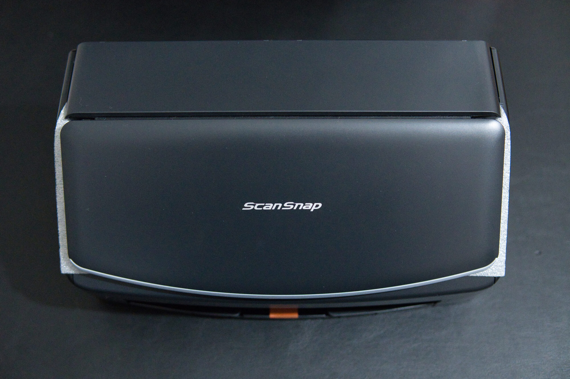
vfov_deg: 29.8
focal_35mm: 45
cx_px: 285
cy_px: 190
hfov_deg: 43.6
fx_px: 712
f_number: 2.5
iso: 6400
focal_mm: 30
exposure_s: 1/125
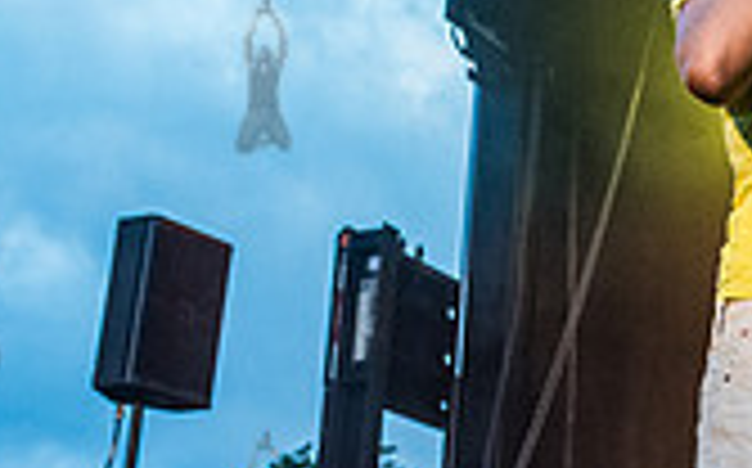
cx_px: 842
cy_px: 290
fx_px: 1740
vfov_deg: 15.3
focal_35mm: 85
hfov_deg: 22.9
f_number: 4
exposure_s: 1/1000
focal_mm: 24
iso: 4000
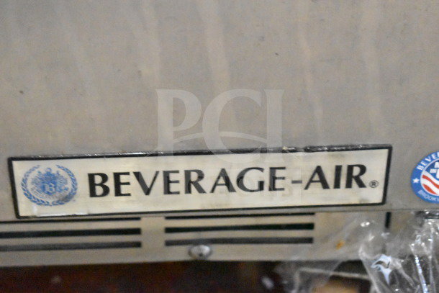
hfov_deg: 24.6
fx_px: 1006
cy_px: 146
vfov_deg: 16.6
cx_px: 220
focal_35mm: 82
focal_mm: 55
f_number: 5.6
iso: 25600
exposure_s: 1/80
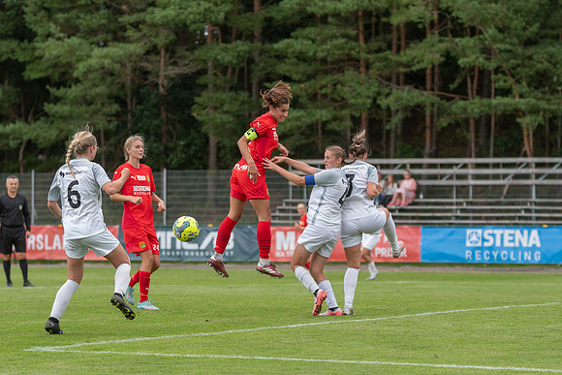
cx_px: 281
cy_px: 188
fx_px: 2459
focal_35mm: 158
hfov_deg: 13.0
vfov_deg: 8.7
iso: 400
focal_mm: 105
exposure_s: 1/1250
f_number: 3.2
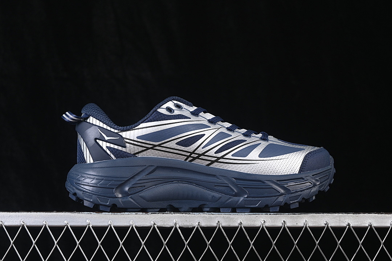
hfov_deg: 27.0
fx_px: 817
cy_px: 130
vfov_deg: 18.2
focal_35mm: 75
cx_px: 196
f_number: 6.3
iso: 160
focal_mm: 50
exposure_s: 1/60
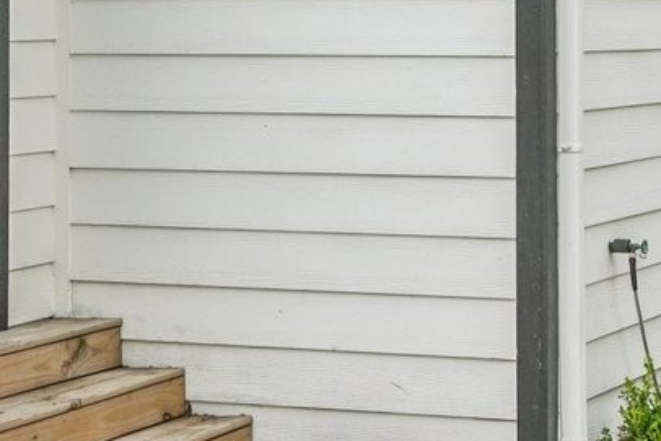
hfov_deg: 17.8
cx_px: 703
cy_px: -27
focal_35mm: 111
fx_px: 2039
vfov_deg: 12.2
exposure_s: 1/750
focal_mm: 22
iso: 400
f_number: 8
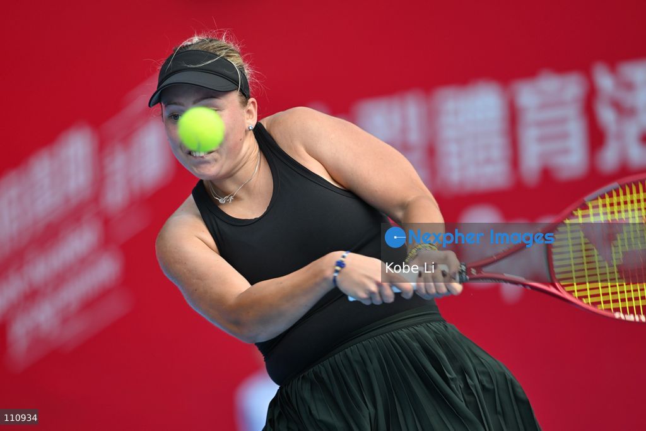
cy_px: 216
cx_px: 323
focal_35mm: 300
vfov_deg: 4.6
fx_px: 5384
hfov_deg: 6.9
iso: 200
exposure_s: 1/1000
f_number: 2.8
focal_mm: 300
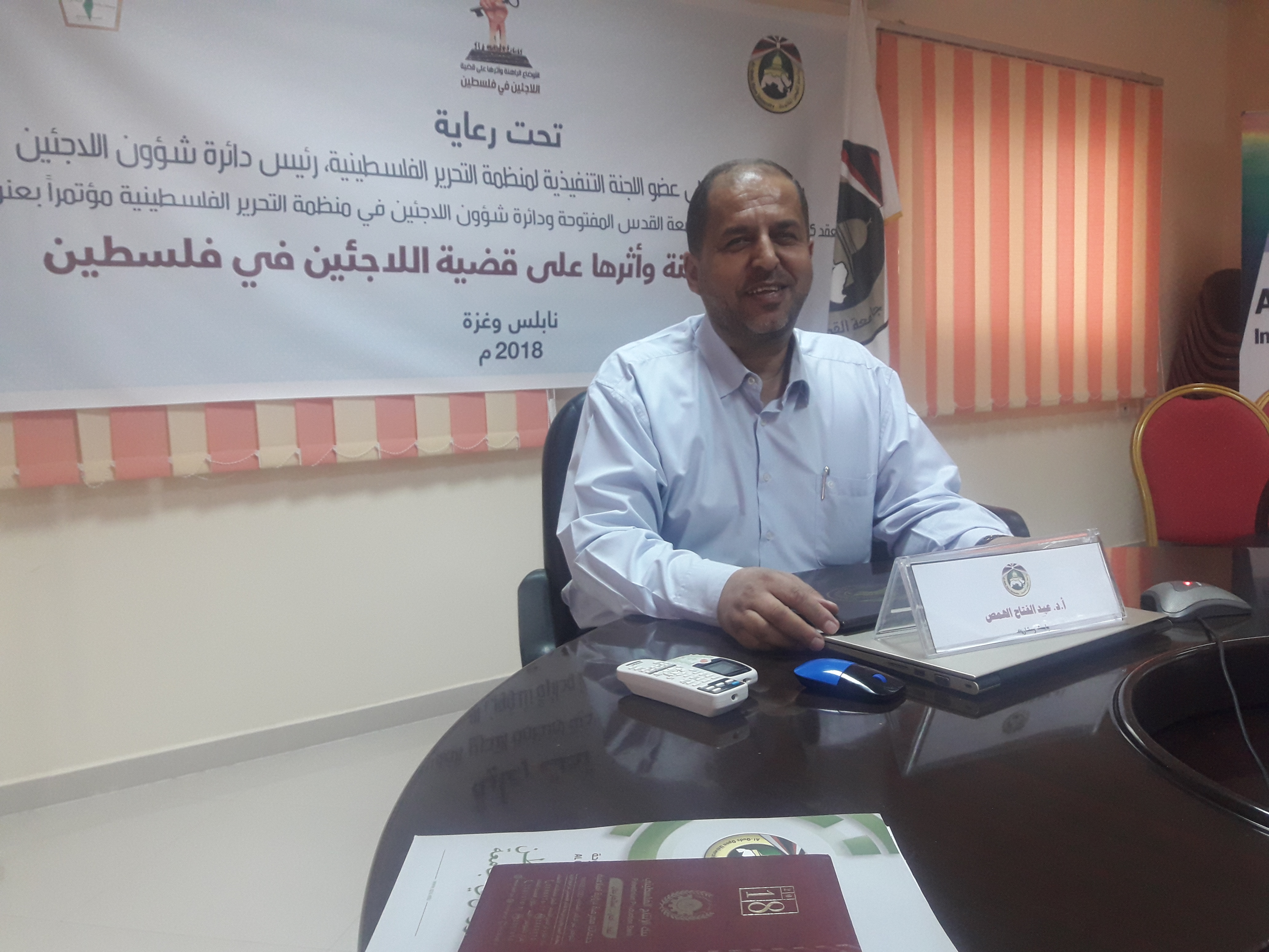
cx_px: 634
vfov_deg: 49.7
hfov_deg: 63.4
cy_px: 476
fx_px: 1026
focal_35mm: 28
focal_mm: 3.7
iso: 125
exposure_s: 1/33
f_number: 1.9
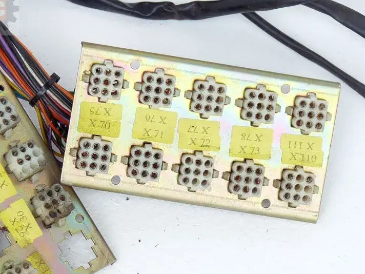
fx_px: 2488
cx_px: 123
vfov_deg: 6.3
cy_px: 174
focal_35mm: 236
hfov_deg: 8.4
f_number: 3.6
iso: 100
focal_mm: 20.8
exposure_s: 1/100
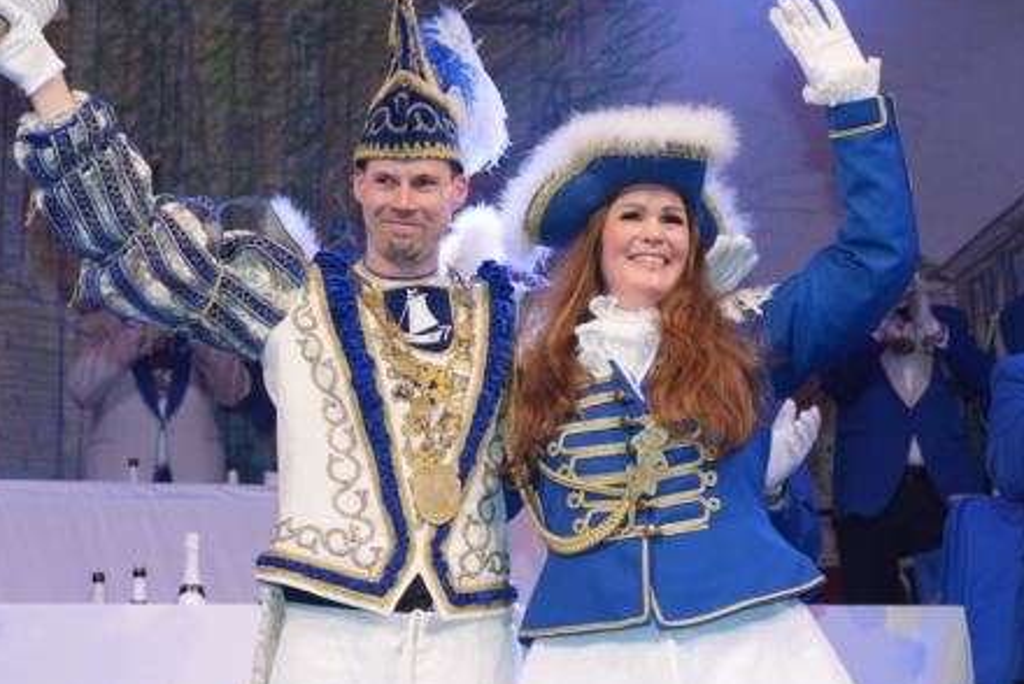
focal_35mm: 75
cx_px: 549
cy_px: 383
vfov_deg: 18.2
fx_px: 2135
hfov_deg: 27.0
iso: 640
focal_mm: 43
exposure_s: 1/250
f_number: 4
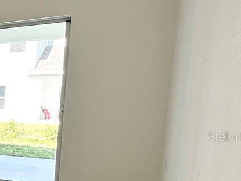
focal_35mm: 54
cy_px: 136
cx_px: -201
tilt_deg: -6.8
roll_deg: -0.6
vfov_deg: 26.7
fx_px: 376
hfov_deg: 21.5
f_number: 2.2
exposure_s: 1/120
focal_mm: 2.22
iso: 50
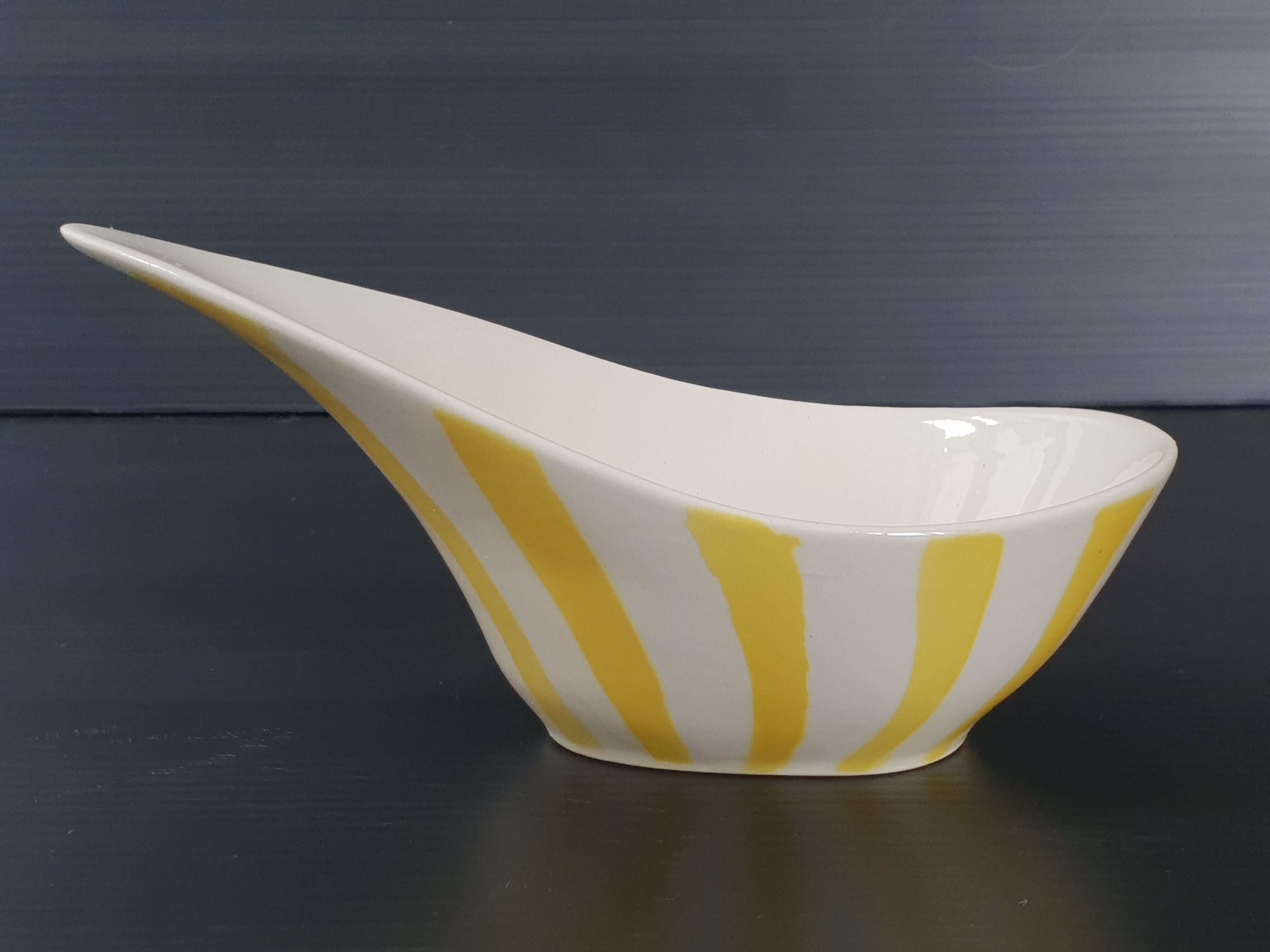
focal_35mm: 26
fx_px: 954
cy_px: 476
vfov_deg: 53.1
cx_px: 635
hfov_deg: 67.3
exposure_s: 1/100
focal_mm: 4.3
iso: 100
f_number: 2.4
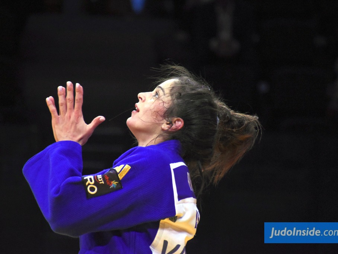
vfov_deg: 4.2
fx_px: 3496
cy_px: 127
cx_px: 167
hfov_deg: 5.5
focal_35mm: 358
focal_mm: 220
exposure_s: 1/500
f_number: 6.3
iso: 3200
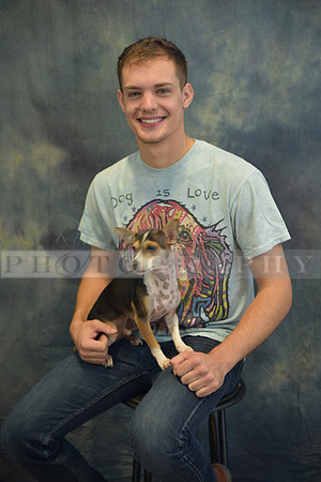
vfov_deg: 34.5
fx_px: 776
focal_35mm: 58
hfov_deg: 23.4
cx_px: 160
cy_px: 241
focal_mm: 58
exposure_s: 1/30
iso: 200
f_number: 2.8
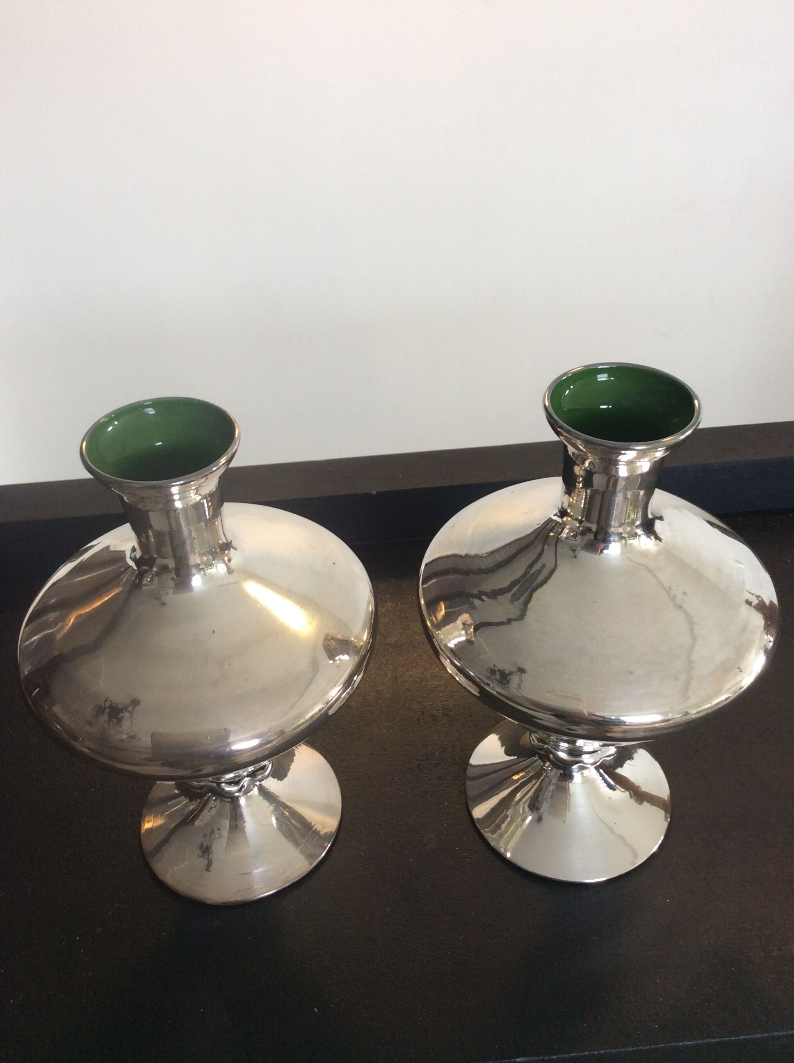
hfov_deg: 44.1
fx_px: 981
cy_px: 532
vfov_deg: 56.9
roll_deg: +2.7
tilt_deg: -39.1
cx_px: 397
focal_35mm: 32
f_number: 2.4
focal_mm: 3.3
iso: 40
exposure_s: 1/25
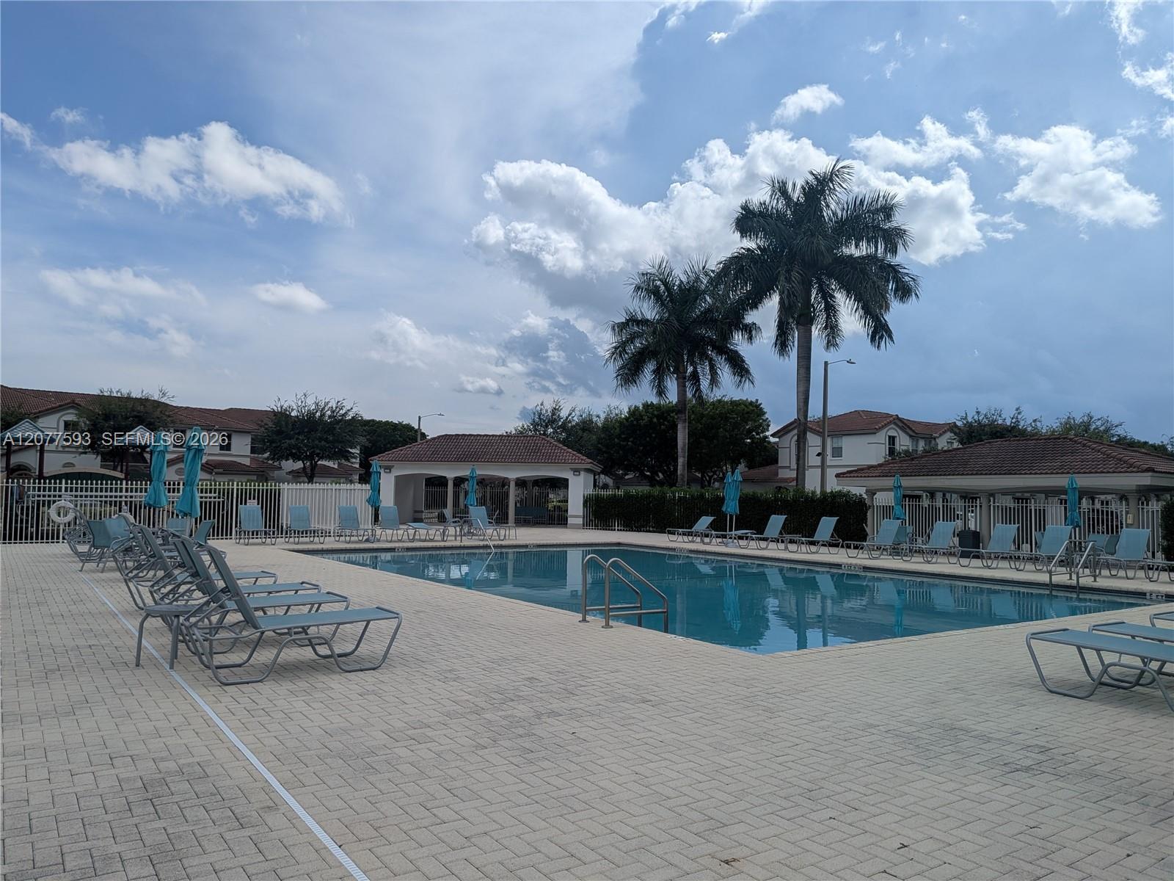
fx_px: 814
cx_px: 587
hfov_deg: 71.6
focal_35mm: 24
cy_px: 440
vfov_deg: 56.8
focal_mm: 4.53
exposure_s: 1/3802
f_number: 1.7
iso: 26
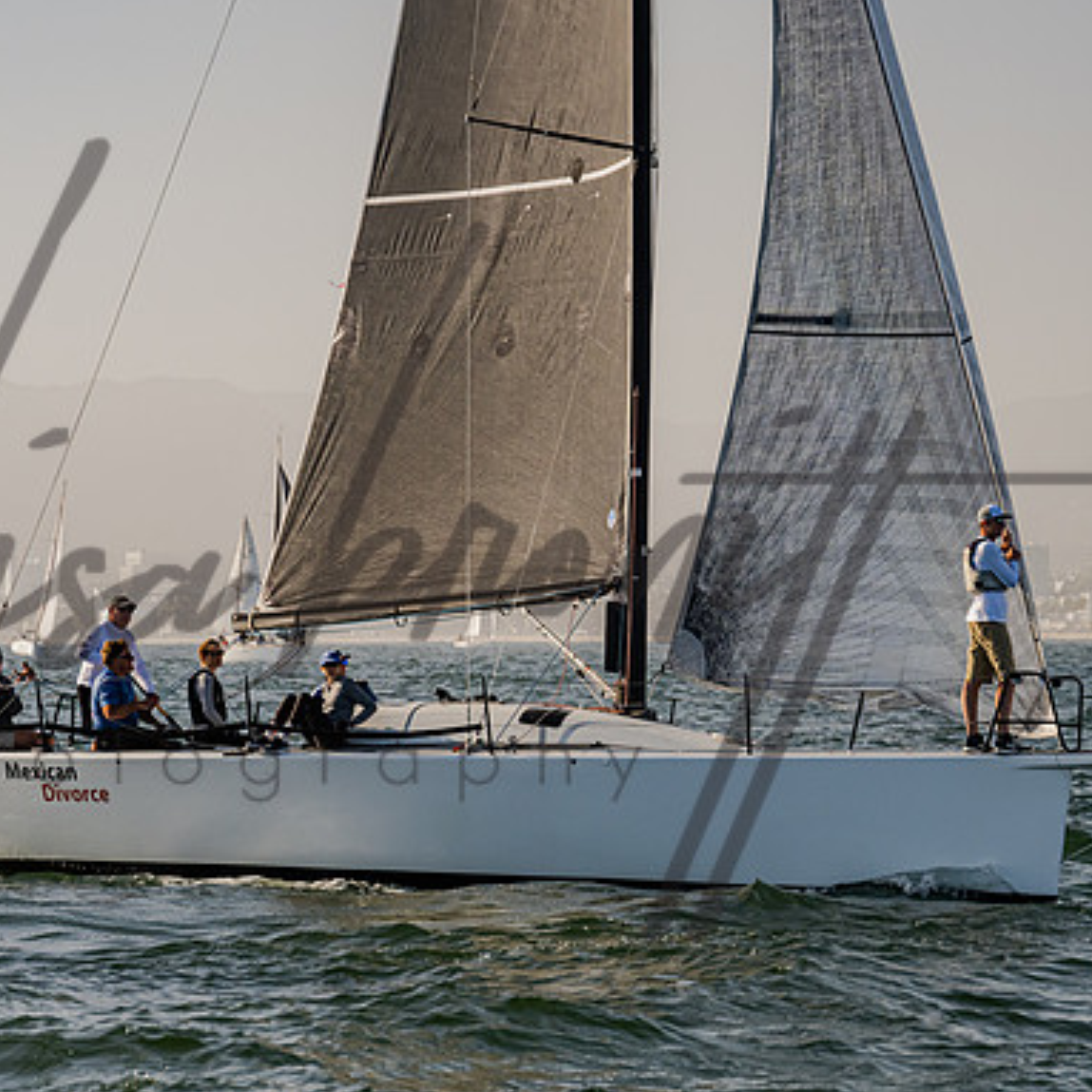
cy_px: 522
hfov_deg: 8.9
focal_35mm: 197
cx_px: 641
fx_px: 7031
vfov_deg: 8.9
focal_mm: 125
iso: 400
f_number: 6.3
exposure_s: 1/1000
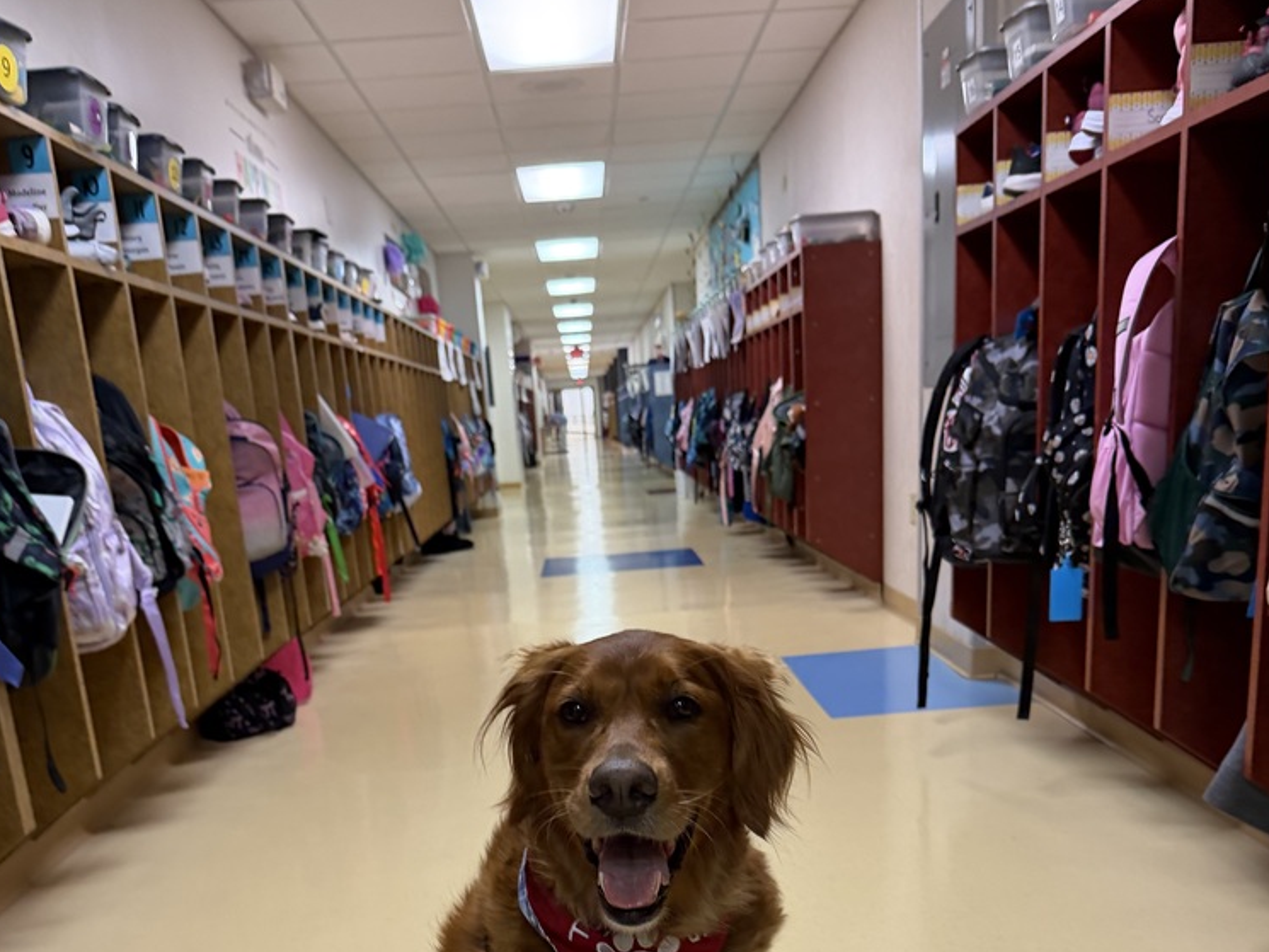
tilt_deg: -17.4
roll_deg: +4.3
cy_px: 795
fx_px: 1210
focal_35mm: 33
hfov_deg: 55.3
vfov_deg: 40.7
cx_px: 632
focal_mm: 6.76
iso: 250
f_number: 1.78
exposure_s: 1/60
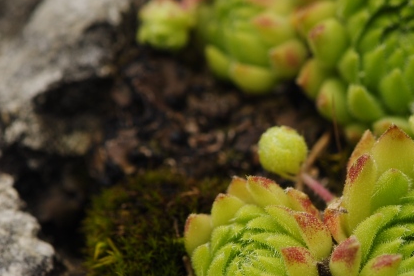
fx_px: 2840
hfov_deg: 8.3
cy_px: 185
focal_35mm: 247
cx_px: 298
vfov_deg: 5.6
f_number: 8
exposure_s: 1/250
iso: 100
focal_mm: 85
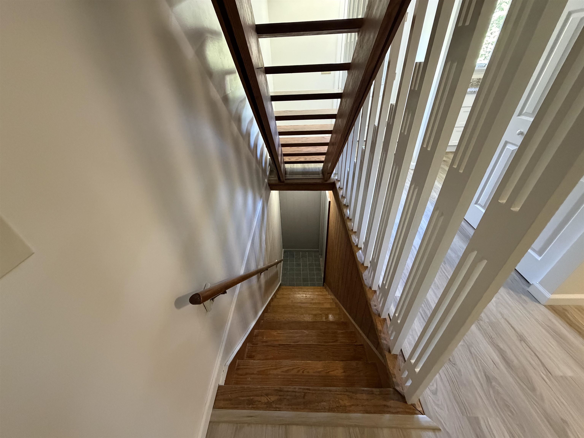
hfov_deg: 102.1
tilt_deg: -34.7
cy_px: 219
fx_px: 236
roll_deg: +2.6
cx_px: 292
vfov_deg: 85.7
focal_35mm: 14
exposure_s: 1/60
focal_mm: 2.22
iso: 640
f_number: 2.2
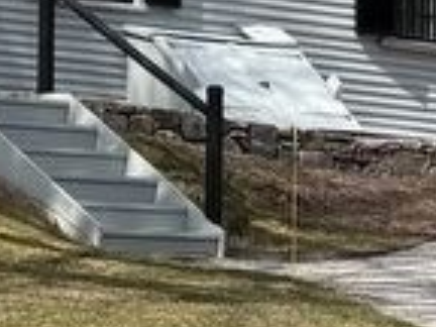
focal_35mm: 266
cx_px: -427
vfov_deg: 5.5
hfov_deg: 7.2
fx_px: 3350
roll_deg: -2.4
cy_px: -127
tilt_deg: +7.4
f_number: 1.78
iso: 64
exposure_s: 1/3226
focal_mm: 6.76
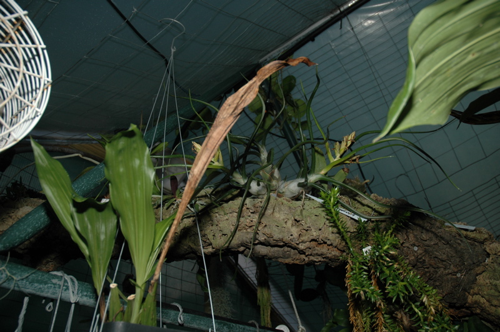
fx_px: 374
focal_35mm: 27
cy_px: 166
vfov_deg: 47.8
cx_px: 250
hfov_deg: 67.5
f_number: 4
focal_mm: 18
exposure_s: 1/60
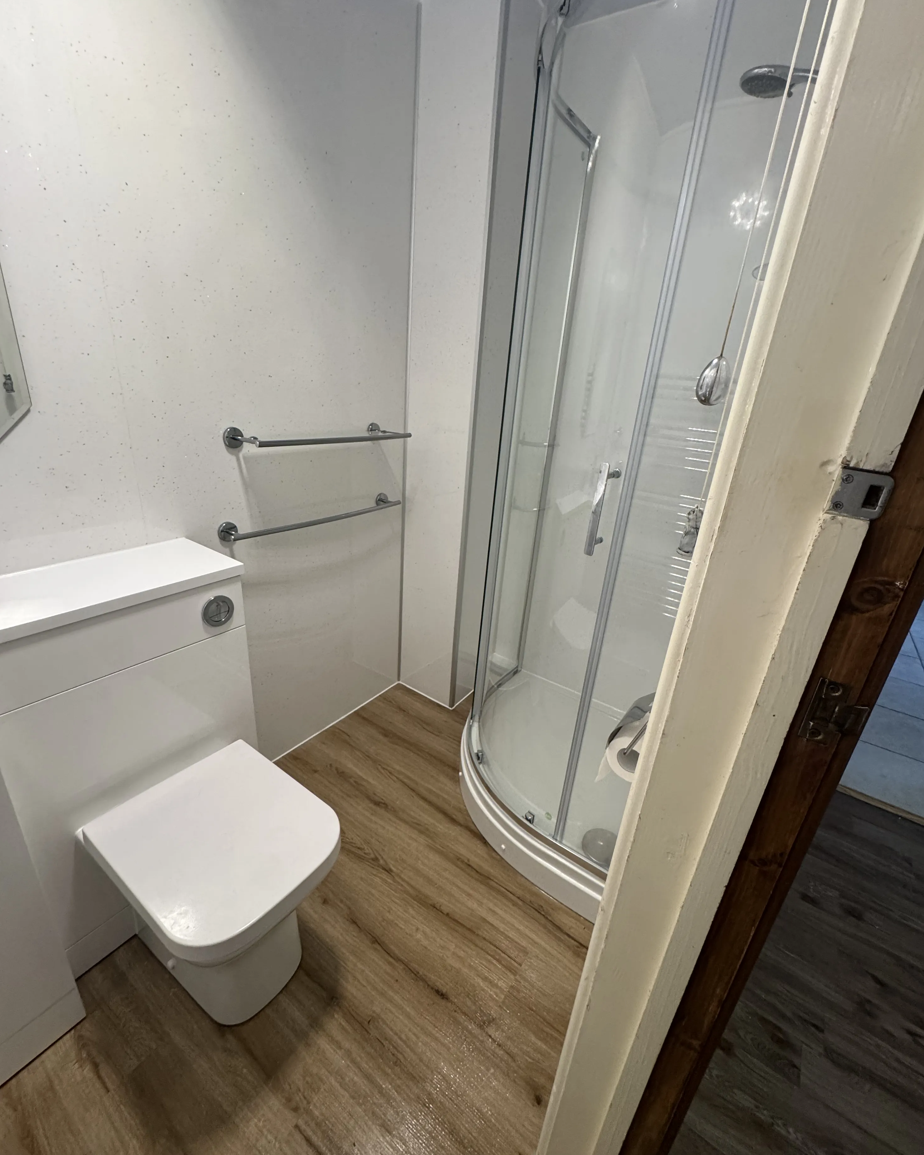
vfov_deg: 96.8
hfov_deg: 84.0
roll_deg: -5.2
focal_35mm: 15
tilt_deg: -21.3
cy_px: 579
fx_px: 513
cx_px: 473
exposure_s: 1/100
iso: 250
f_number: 2.2
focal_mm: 2.22
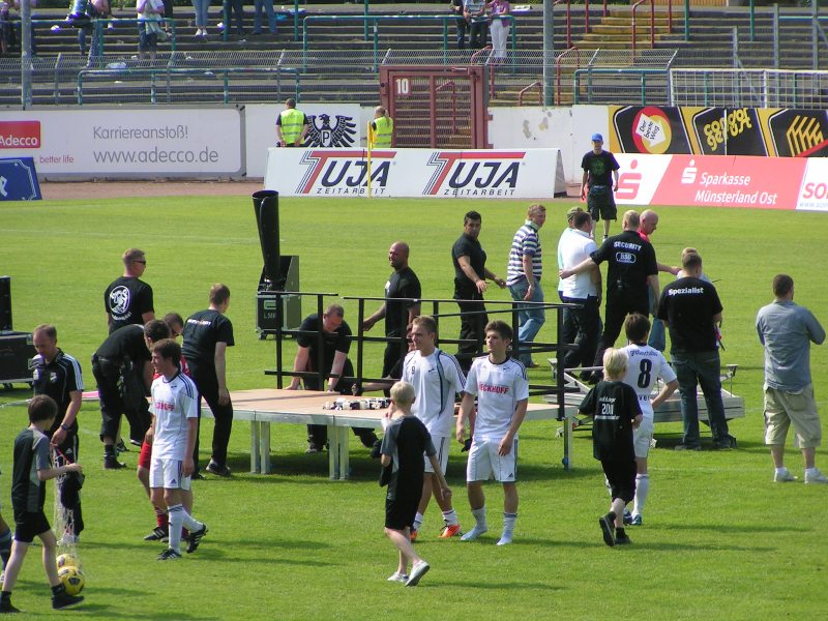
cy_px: 310
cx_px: 414
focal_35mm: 297
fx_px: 7104
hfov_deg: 6.7
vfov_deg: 5.0
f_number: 4.5
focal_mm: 45.4
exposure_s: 1/500
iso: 50
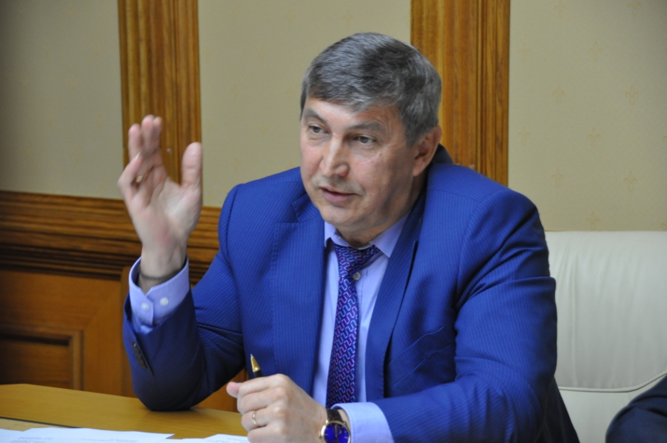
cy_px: 222
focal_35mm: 112
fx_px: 2082
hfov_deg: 18.2
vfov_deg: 12.1
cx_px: 334
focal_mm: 75
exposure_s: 1/60
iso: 800
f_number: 5
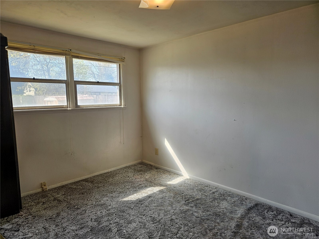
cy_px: 120
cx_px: 160
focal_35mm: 23
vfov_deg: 58.9
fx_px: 212
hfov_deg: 73.9
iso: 25
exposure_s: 1/136
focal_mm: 5.4
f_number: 1.8
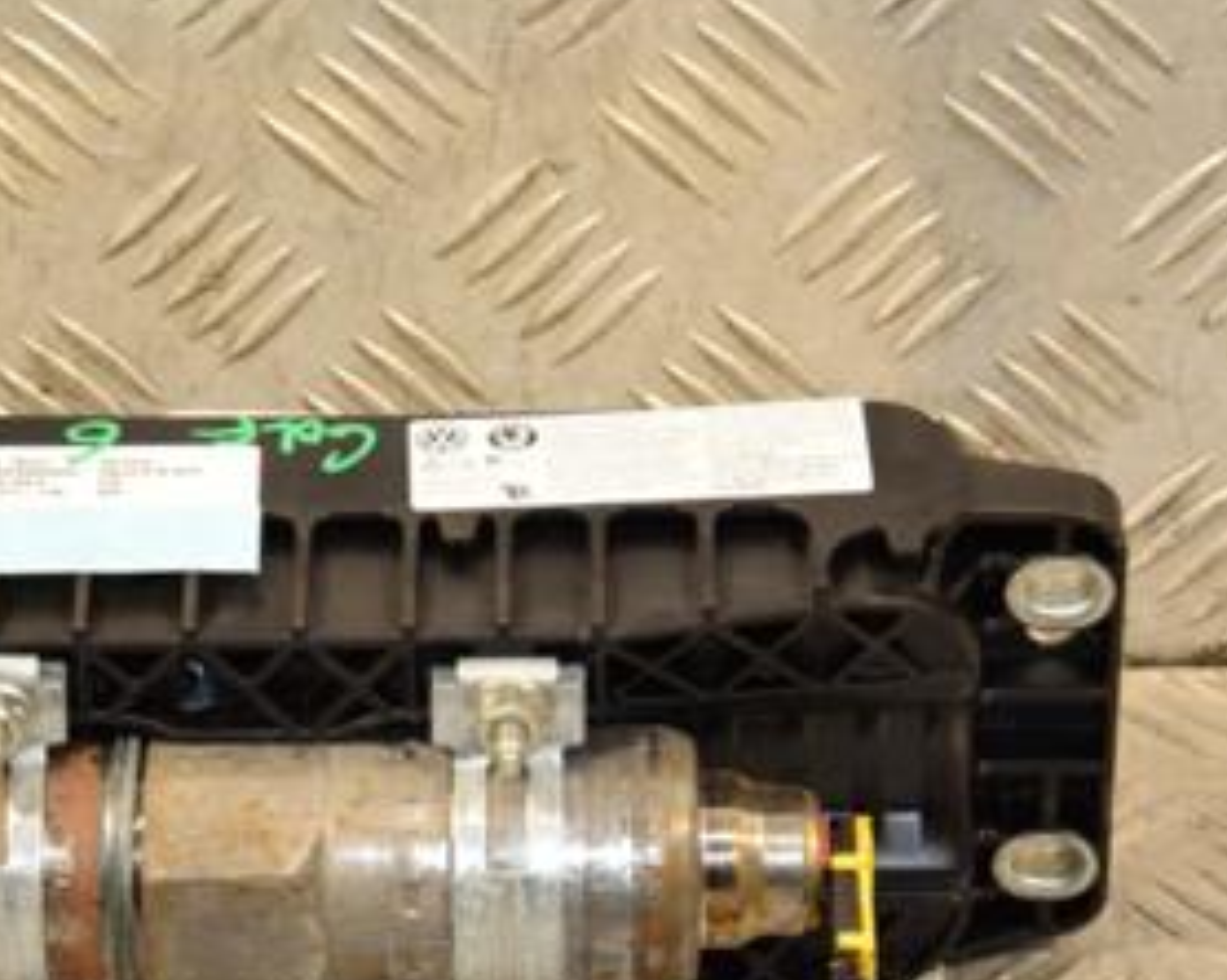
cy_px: 547
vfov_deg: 9.8
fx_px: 5734
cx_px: 362
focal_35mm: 158
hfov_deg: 12.2
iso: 800
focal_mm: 52
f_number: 5
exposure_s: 1/200
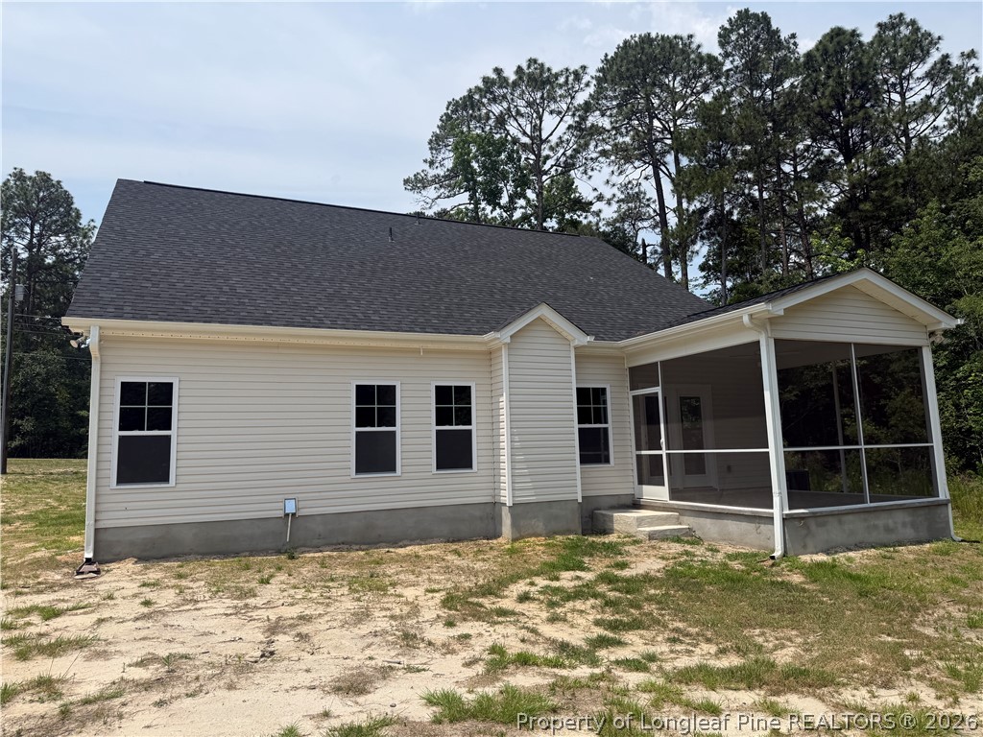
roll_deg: +1.9
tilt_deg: +11.6
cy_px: 368
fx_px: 682
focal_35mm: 24
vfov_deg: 56.8
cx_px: 492
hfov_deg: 71.6
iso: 80
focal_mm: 6.76
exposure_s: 1/6711
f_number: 1.78
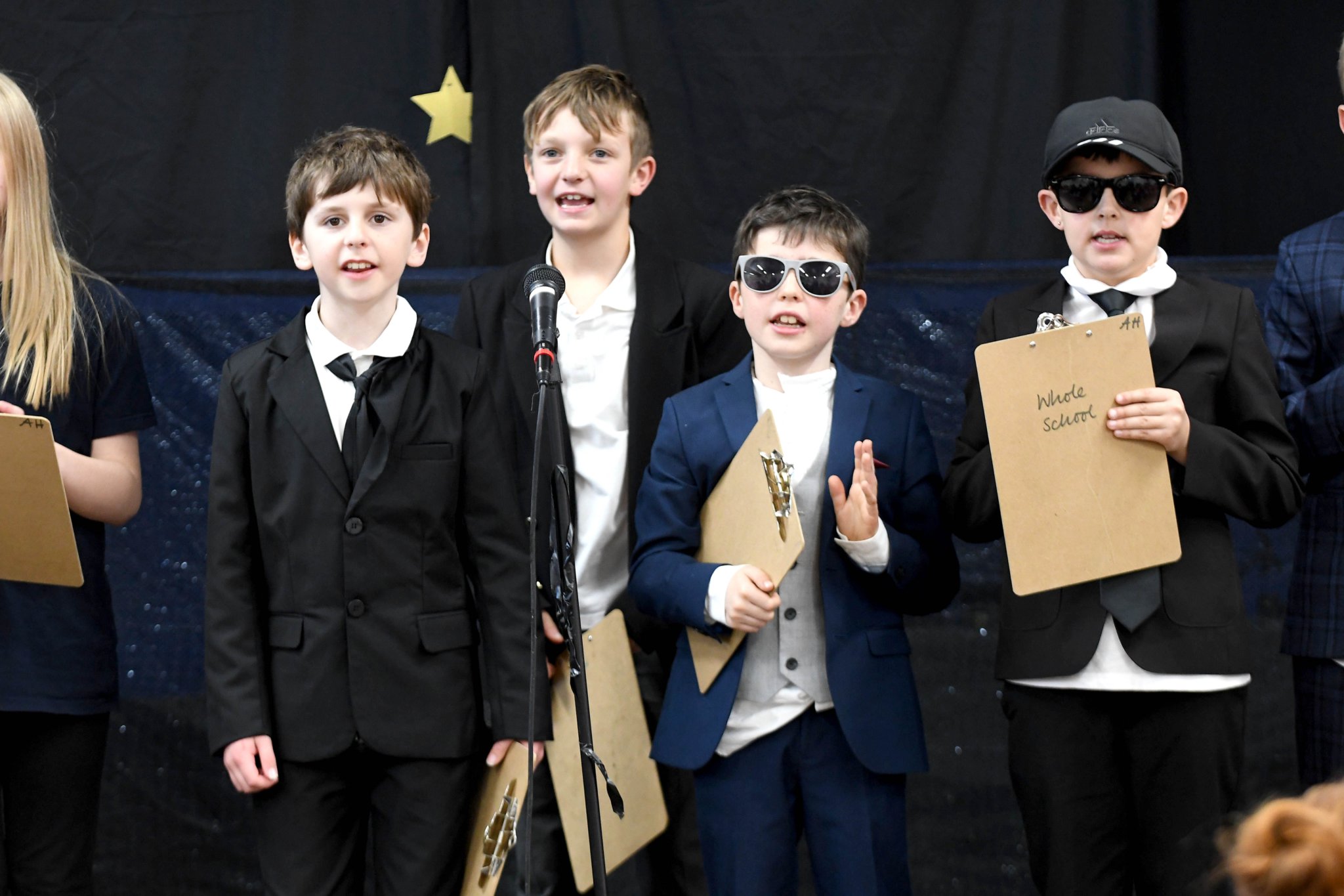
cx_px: 672
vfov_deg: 7.3
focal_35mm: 188
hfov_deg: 11.0
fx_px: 6999
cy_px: 448
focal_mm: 125
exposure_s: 1/125
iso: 2000
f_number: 5.6
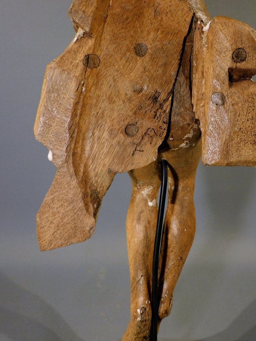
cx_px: 156
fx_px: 306
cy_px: 126
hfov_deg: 45.2
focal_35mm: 31
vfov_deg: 57.5
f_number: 3.3
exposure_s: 1/30
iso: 200
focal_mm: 4.3
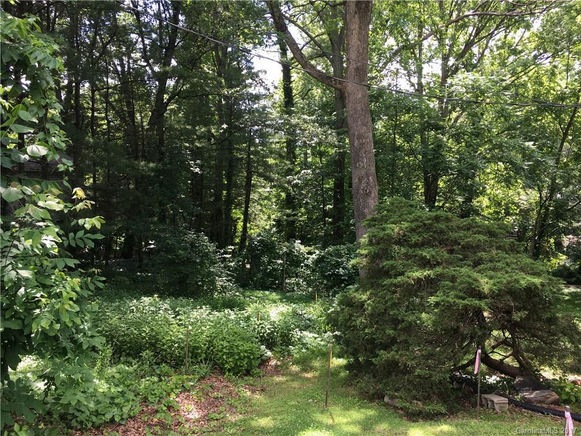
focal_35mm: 29
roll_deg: +0.2
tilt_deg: -5.2
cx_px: 290
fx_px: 487
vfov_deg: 48.2
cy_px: 218
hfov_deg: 61.7
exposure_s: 1/120
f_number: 2.2
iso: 25
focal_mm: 4.15
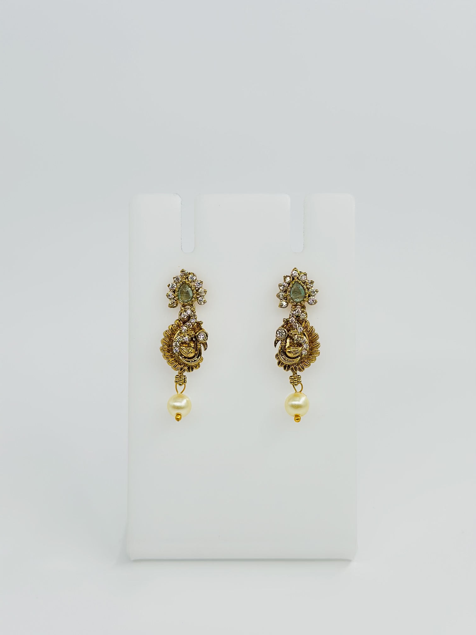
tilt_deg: -19.5
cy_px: 318
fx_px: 880
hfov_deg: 30.3
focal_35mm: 48
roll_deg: -0.8
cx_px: 238
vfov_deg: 39.7
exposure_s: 1/919
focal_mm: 6.86
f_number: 1.78
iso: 80
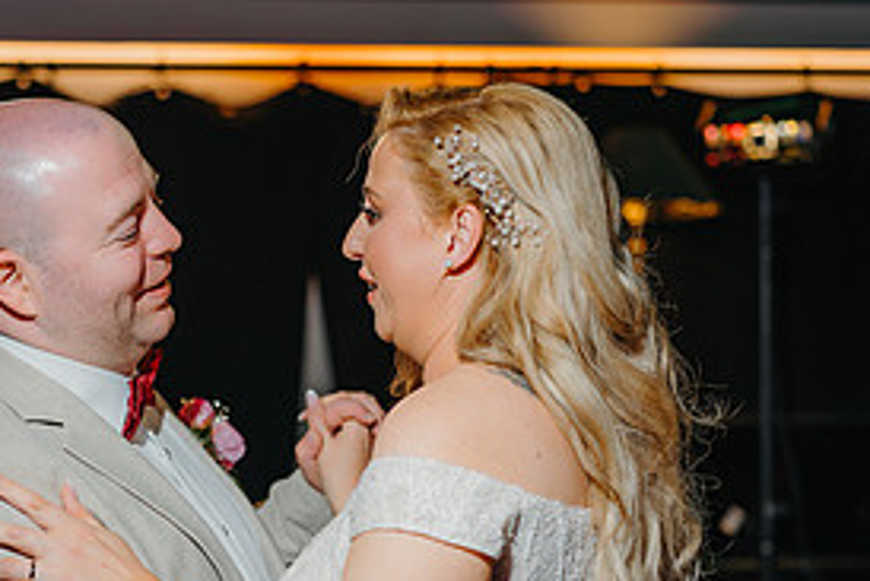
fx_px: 1789
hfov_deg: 27.2
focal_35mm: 74
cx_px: 308
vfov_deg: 18.3
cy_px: 446
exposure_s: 1/200
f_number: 1.8
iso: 100
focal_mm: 35
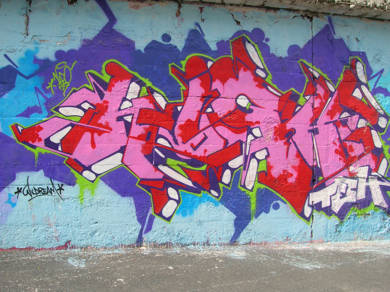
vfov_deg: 41.8
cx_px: 195
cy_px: 146
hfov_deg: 54.0
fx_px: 383
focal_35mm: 34
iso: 50
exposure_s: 1/94.1
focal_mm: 5.7
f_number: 4.9
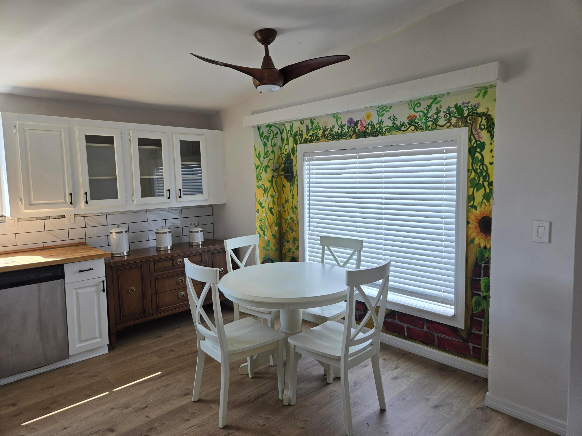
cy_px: 218
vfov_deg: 58.9
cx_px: 291
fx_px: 387
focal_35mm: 23
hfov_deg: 73.9
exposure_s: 1/180
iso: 40
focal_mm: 5.4
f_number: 1.8
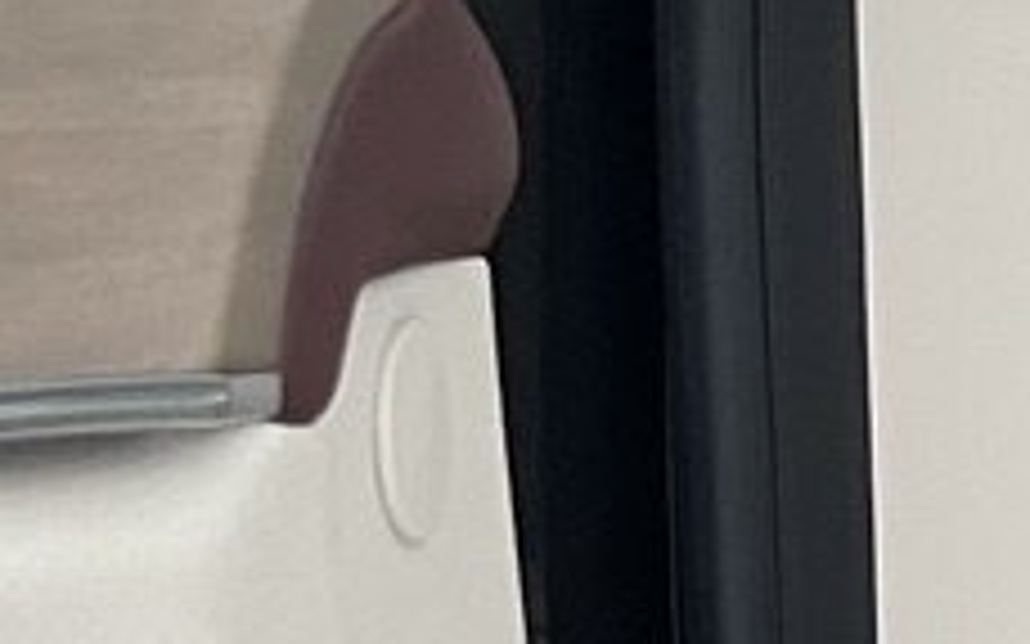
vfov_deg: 7.8
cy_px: 518
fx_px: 4687
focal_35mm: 167
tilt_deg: -15.7
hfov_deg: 9.6
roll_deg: -2.0
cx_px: 3130
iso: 160
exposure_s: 1/50
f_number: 1.6
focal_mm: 5.1
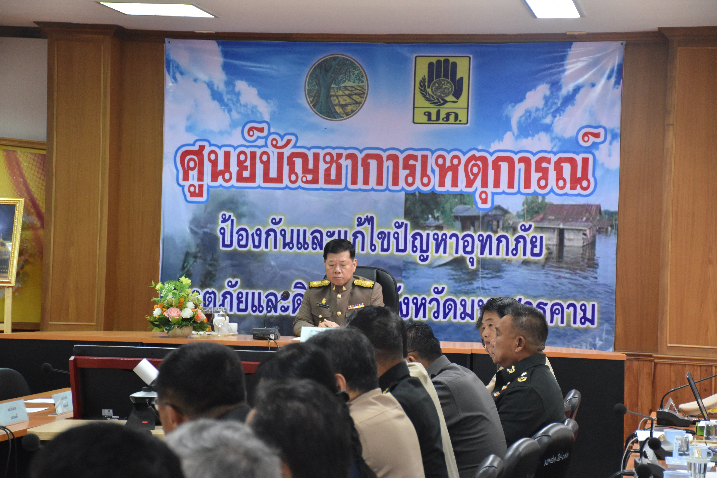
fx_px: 1972
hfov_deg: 20.6
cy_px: 239
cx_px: 358
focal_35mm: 99
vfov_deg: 13.8
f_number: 5
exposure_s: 1/60
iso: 1800
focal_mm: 66
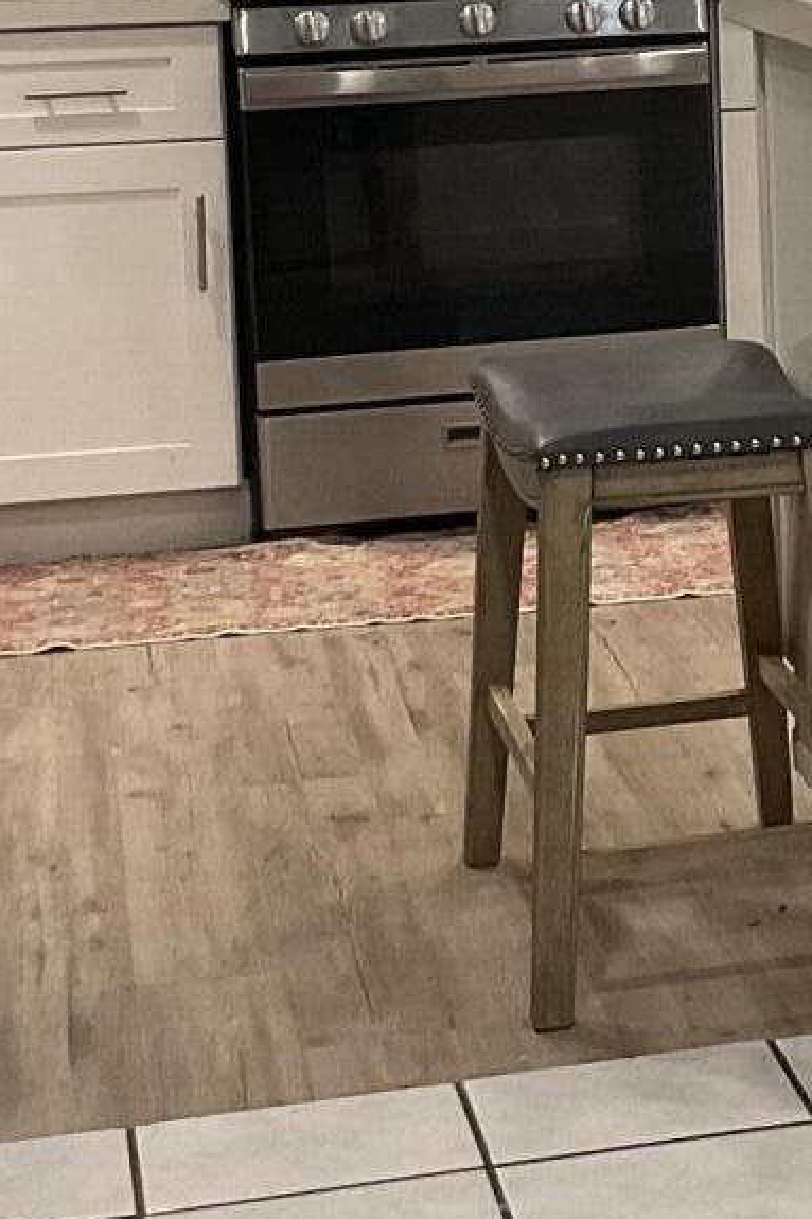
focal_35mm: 105
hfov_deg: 12.7
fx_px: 3554
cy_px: 176
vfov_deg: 19.2
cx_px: 965
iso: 64
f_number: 1.8
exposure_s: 1/60
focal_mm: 3
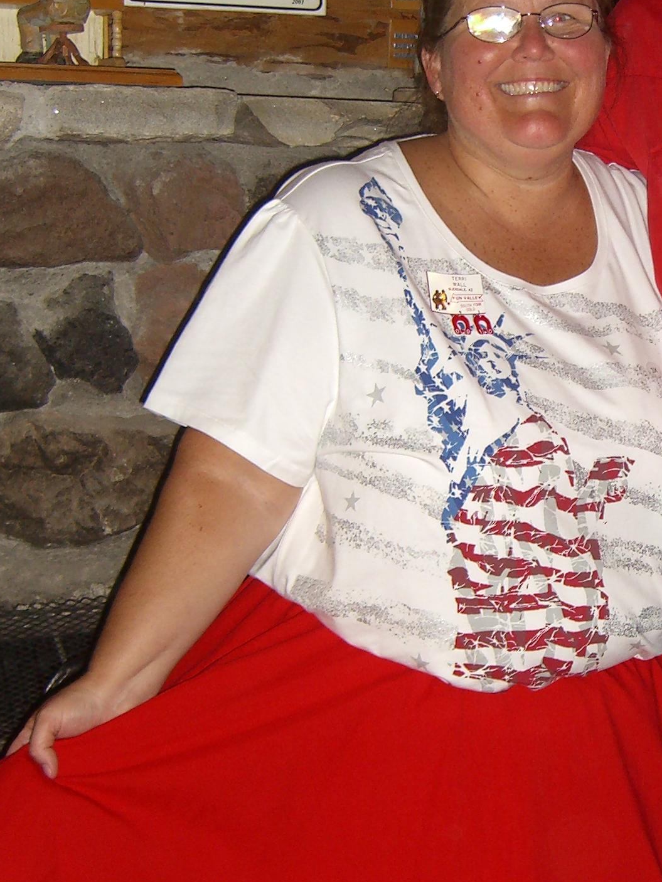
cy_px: 469
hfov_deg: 17.5
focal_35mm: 83
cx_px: 628
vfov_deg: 23.6
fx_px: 2116
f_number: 2.8
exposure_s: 1/60
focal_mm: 7.9
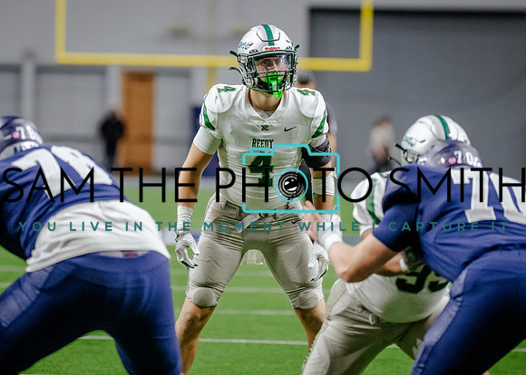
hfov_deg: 6.2
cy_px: 147
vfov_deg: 4.4
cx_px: 256
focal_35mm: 324
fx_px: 4841
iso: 3200
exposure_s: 1/1250
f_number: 2.8
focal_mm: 200
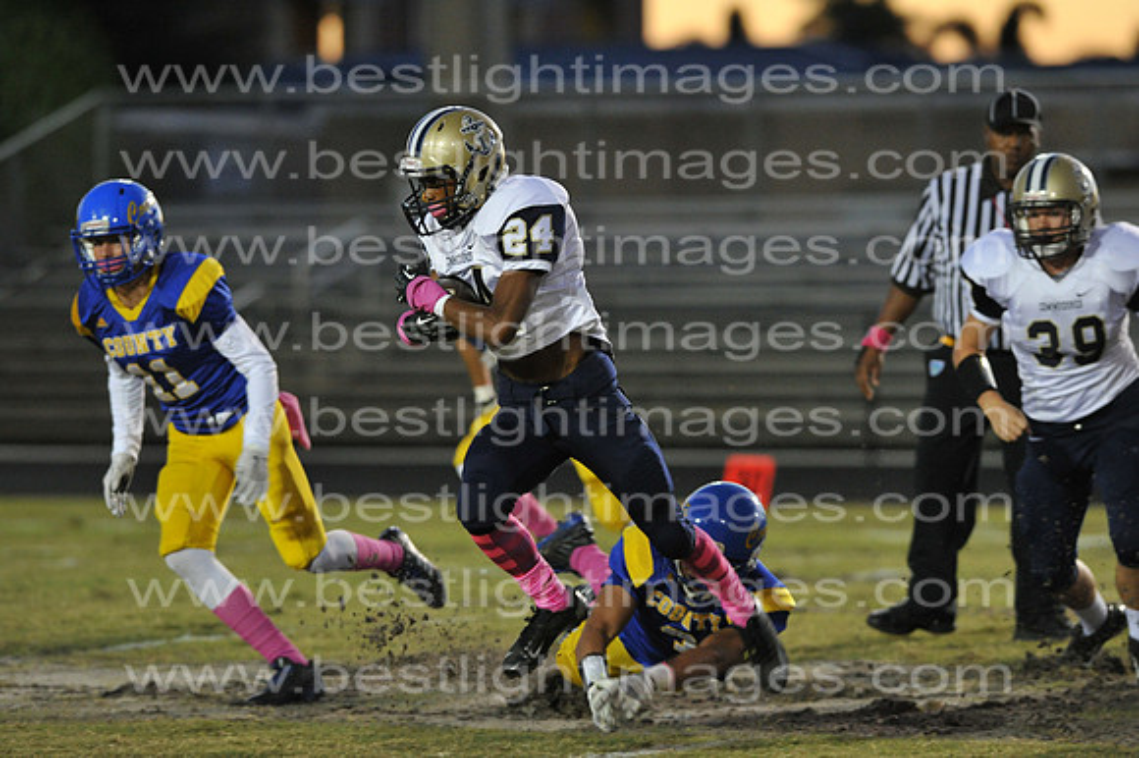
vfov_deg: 4.6
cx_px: 570
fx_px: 9486
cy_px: 379
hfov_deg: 6.9
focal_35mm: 300
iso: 5000
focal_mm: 300
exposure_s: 1/500
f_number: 4.5
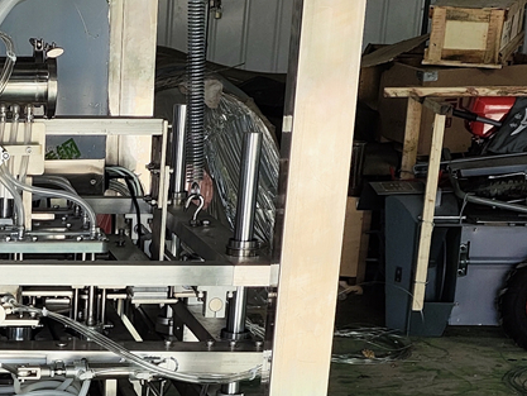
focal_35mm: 90
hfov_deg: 20.7
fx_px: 1371
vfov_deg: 15.8
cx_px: -53
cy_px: 477
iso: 50
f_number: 1.79
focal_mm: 4.71
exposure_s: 1/310
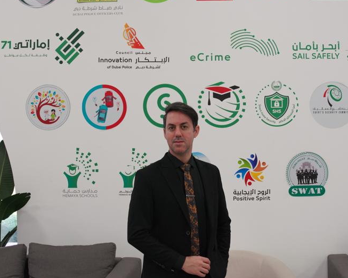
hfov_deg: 35.4
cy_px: 134
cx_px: 185
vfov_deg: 28.6
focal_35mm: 53
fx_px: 546
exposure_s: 1/250
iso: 1000
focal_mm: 24
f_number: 2.8
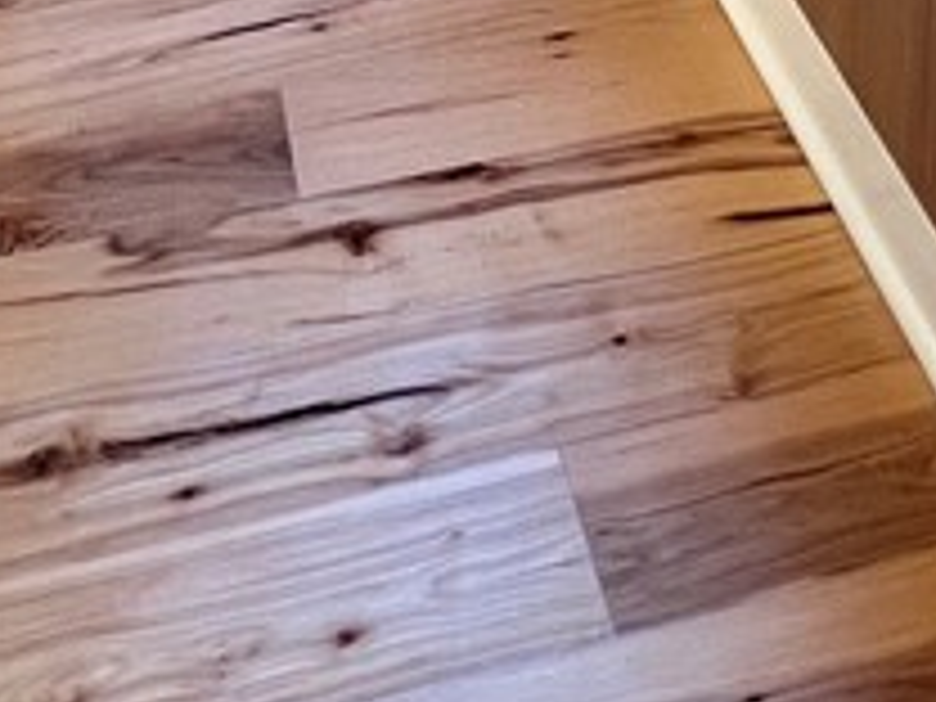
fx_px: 1731
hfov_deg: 30.2
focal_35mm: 64
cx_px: 518
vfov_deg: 15.9
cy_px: -828
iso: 250
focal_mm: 1.57
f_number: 1.8
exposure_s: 1/60
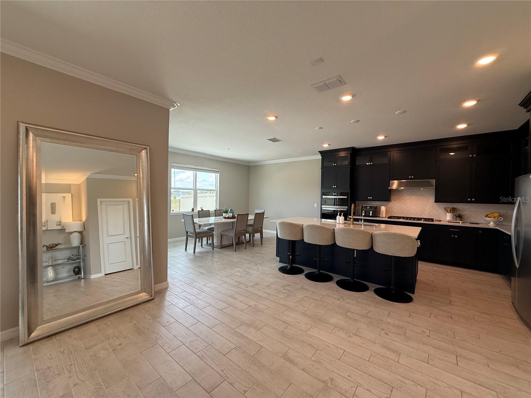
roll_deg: -1.0
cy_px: 199
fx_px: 215
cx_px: 266
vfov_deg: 85.7
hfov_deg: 102.1
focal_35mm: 14
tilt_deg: -1.5
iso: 100
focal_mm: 2.22
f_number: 2.2
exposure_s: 1/120
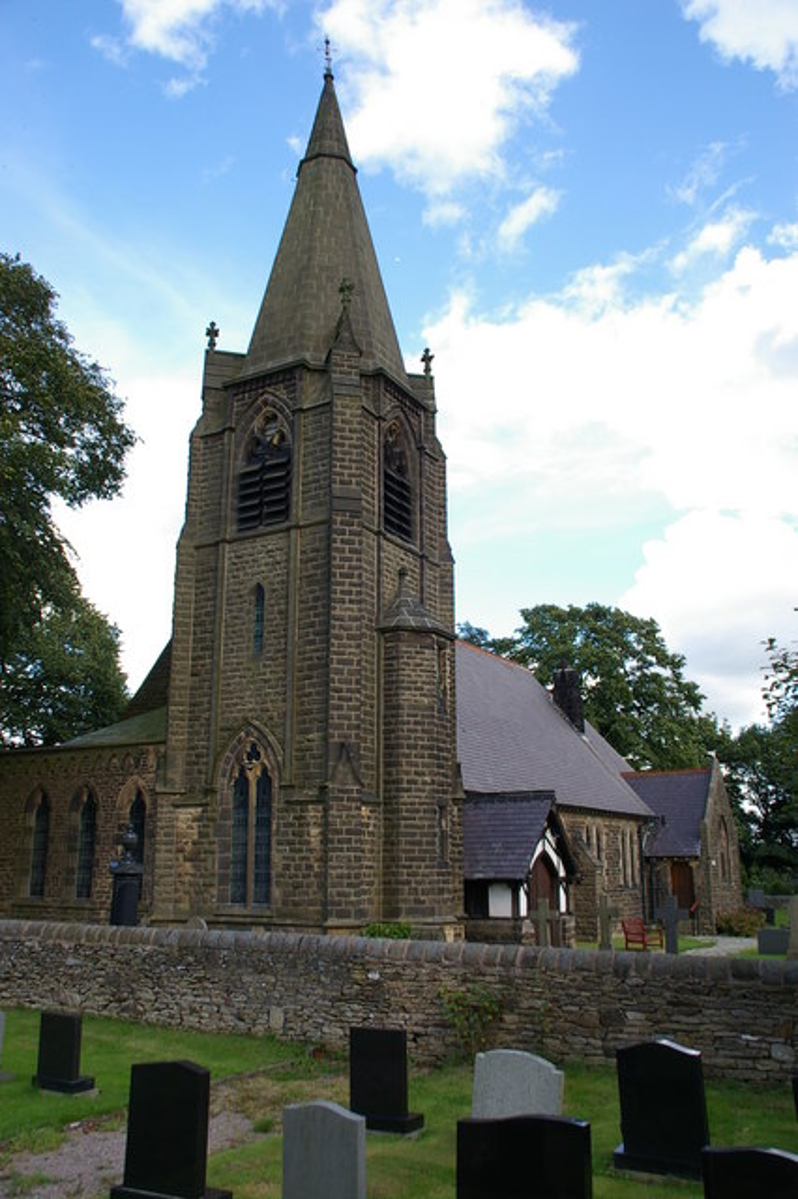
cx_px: 399
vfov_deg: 59.5
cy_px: 600
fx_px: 1048
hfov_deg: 41.7
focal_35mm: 32
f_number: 6.7
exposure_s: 1/125
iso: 200
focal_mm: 21
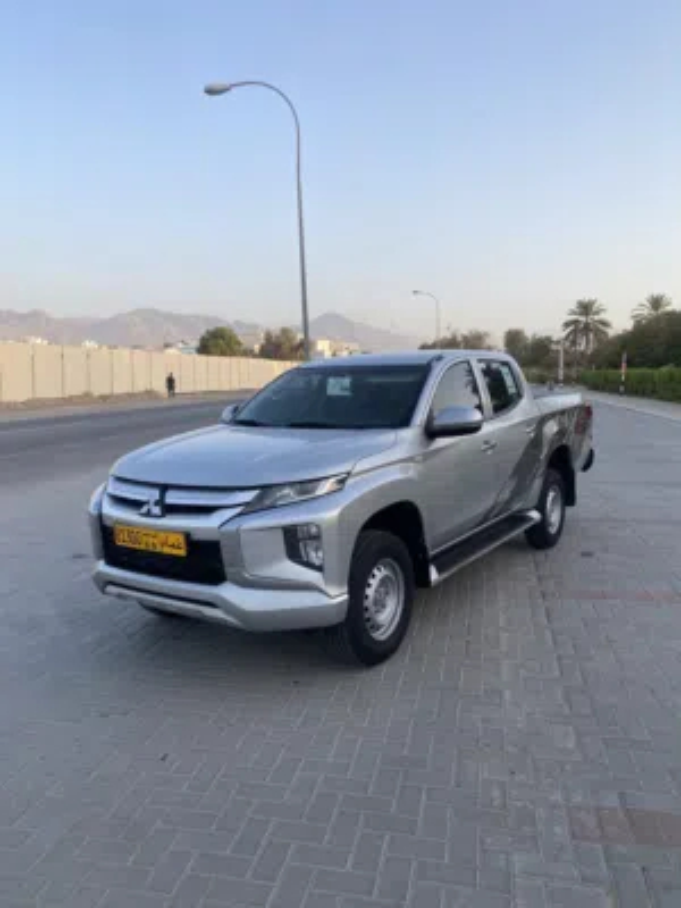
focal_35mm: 26
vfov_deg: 67.3
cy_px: 454
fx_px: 682
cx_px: 340
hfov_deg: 53.1
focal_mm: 4.25
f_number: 1.8
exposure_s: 1/549
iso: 32
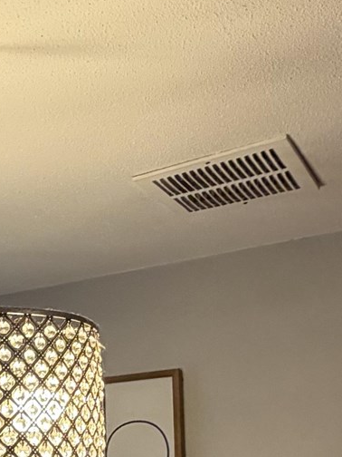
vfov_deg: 27.8
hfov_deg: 21.1
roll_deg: +1.3
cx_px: -86
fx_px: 843
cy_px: 494
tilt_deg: +1.3
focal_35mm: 64
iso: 200
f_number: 2.2
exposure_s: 1/120
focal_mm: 2.22
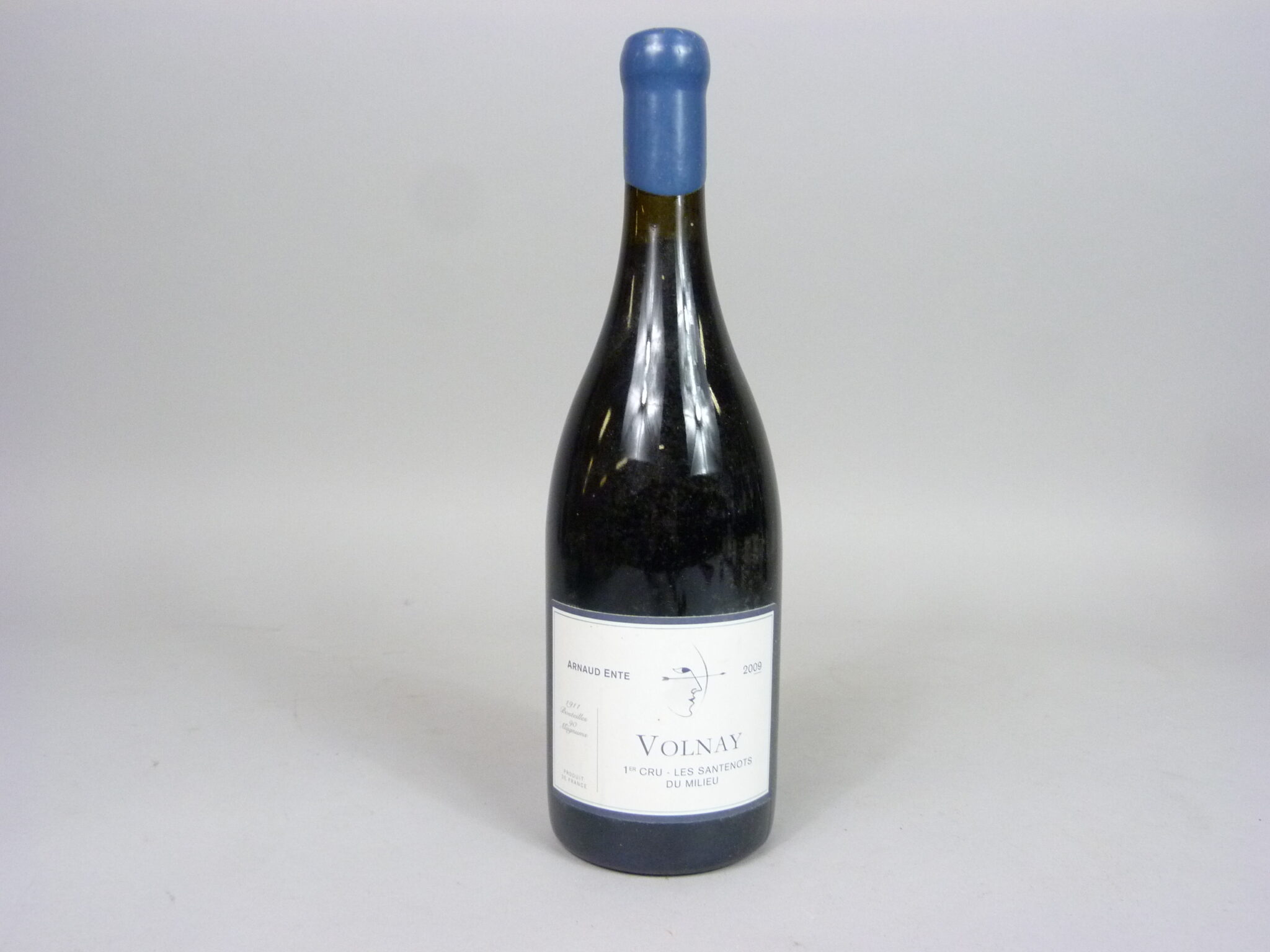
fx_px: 1174
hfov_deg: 56.8
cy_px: 476
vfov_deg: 44.2
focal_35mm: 32
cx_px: 635
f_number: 3
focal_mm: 5.7
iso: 400
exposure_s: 1/60
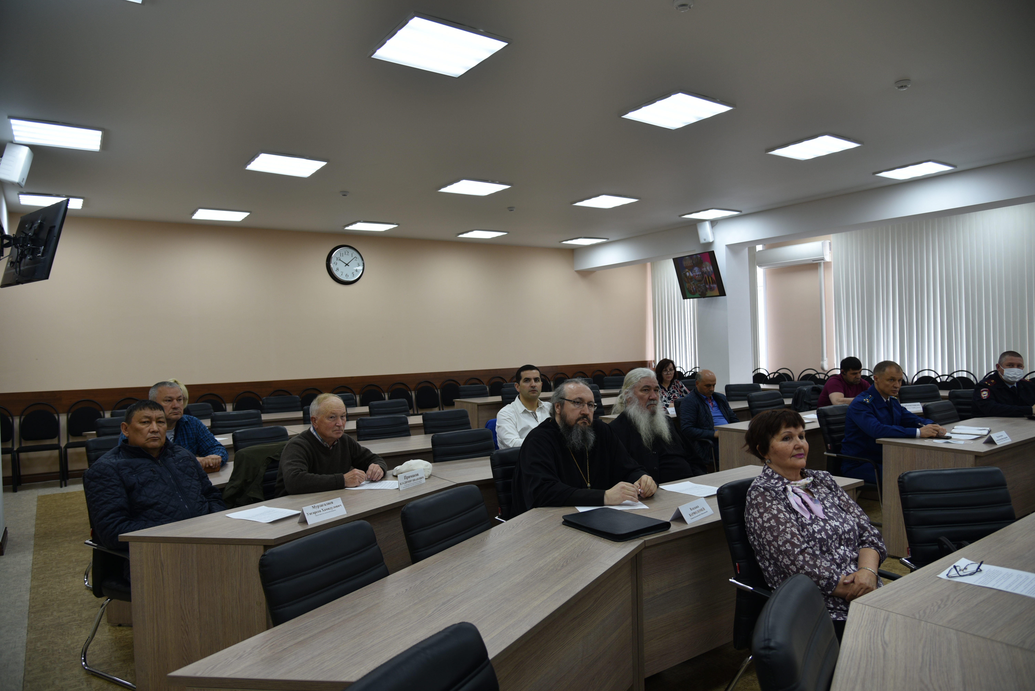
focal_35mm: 24
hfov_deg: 73.7
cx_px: 518
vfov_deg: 53.2
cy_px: 346
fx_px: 690
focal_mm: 24
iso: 200
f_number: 4
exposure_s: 1/60
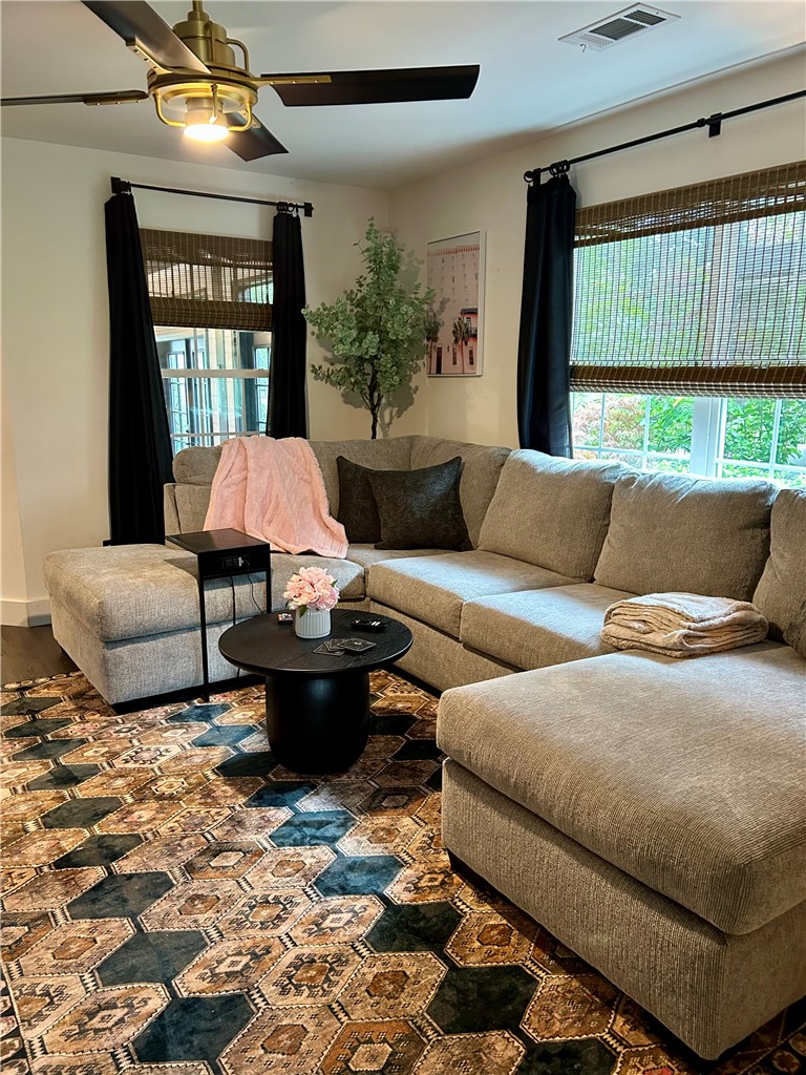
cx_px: 403
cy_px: 538
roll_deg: +0.1
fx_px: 807
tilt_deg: -11.8
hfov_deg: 53.1
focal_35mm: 26
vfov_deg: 67.3
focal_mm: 5.7
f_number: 1.5
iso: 400
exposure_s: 1/60
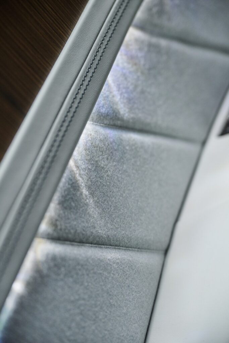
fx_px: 658
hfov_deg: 19.7
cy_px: 172
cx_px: 114
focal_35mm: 69
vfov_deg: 29.2
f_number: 4
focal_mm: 69
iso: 1250
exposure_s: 1/160
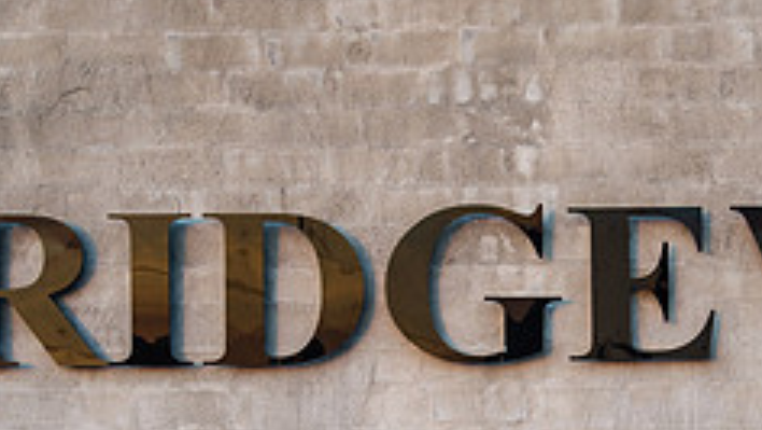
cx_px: 515
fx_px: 1496
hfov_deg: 28.4
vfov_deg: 15.9
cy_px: 472
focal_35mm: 74
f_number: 5
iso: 200
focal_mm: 28
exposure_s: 1/125
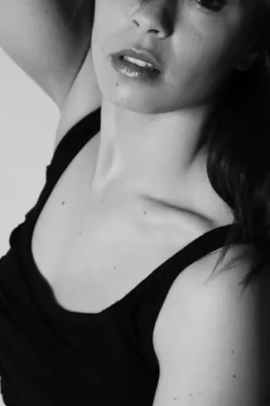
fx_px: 2465
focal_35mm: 219
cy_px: 227
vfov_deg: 9.4
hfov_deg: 6.3
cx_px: 156
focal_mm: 70
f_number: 5.3
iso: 320
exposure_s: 1/100
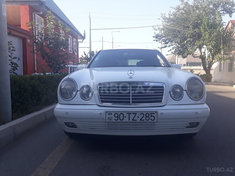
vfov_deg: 51.4
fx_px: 183
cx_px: 118
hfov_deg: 65.3
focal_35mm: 27
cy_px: 88
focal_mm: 3.6
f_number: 1.9
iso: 40
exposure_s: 1/400
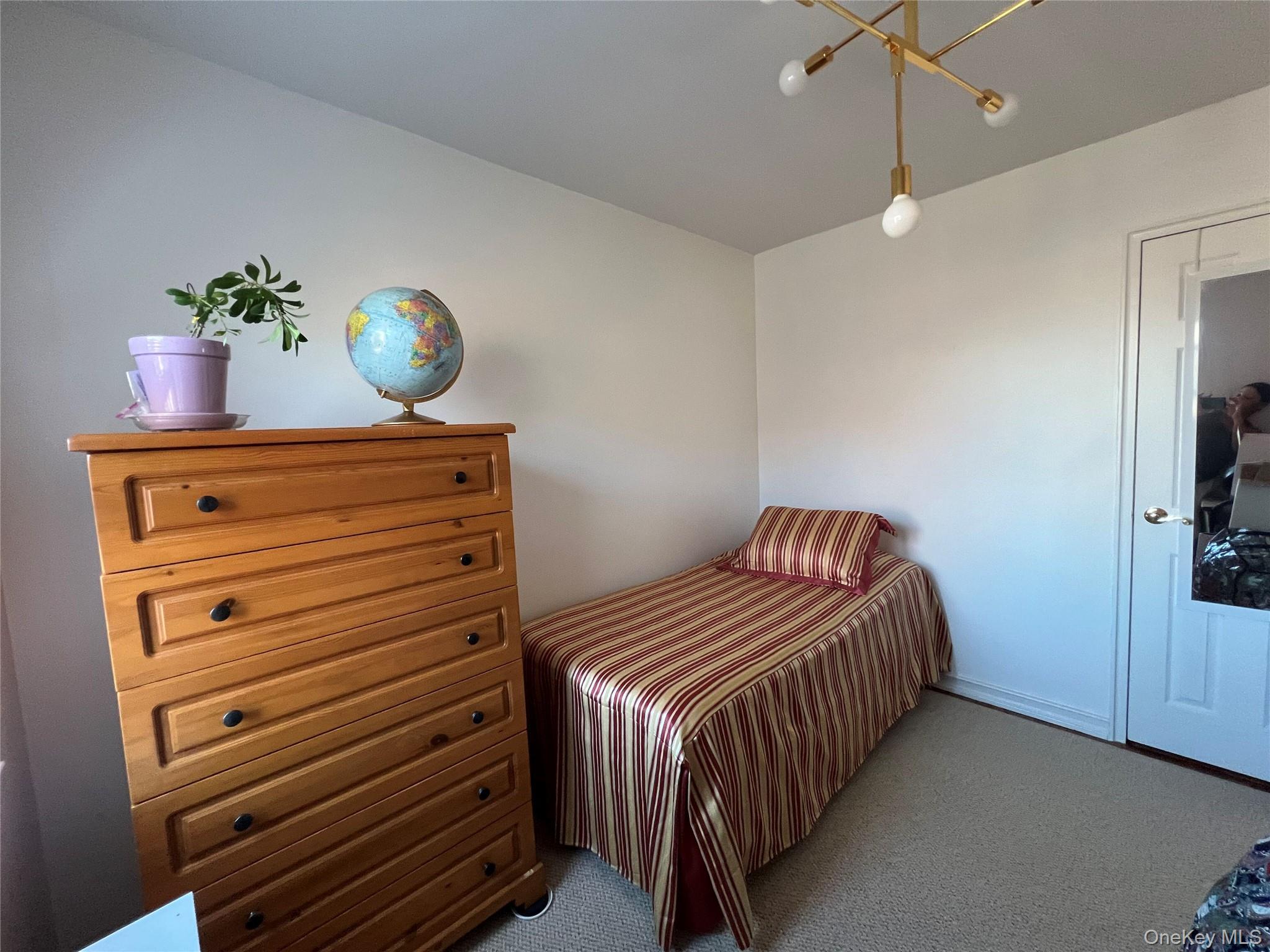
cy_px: 476
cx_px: 635
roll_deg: +2.8
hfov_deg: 106.2
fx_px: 477
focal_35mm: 13
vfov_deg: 89.9
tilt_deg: -5.0
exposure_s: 1/60
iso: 250
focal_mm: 1.57
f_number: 1.8
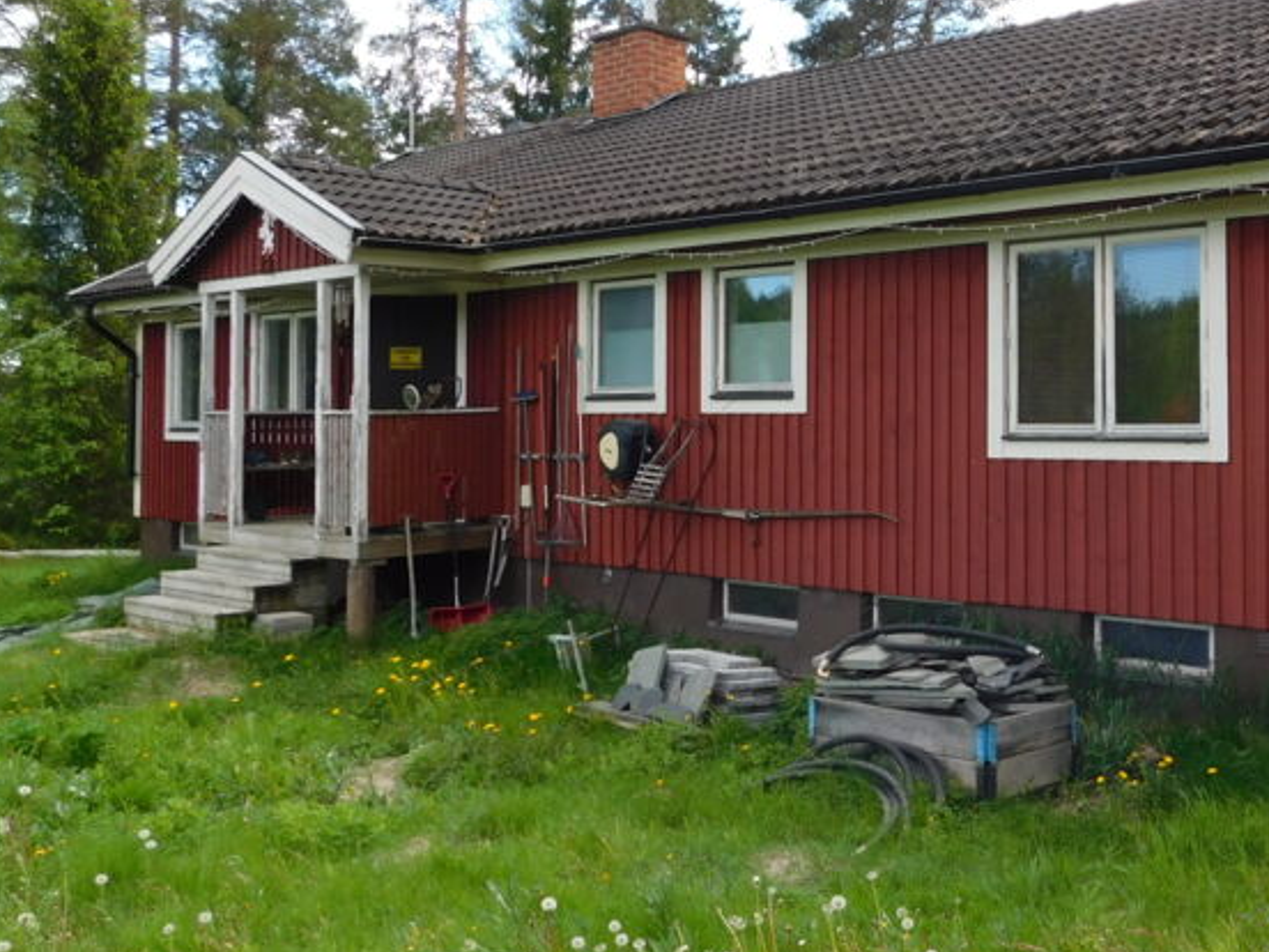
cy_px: 393
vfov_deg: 35.9
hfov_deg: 45.6
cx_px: 906
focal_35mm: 40
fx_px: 1466
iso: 125
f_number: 3
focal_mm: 4
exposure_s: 1/400
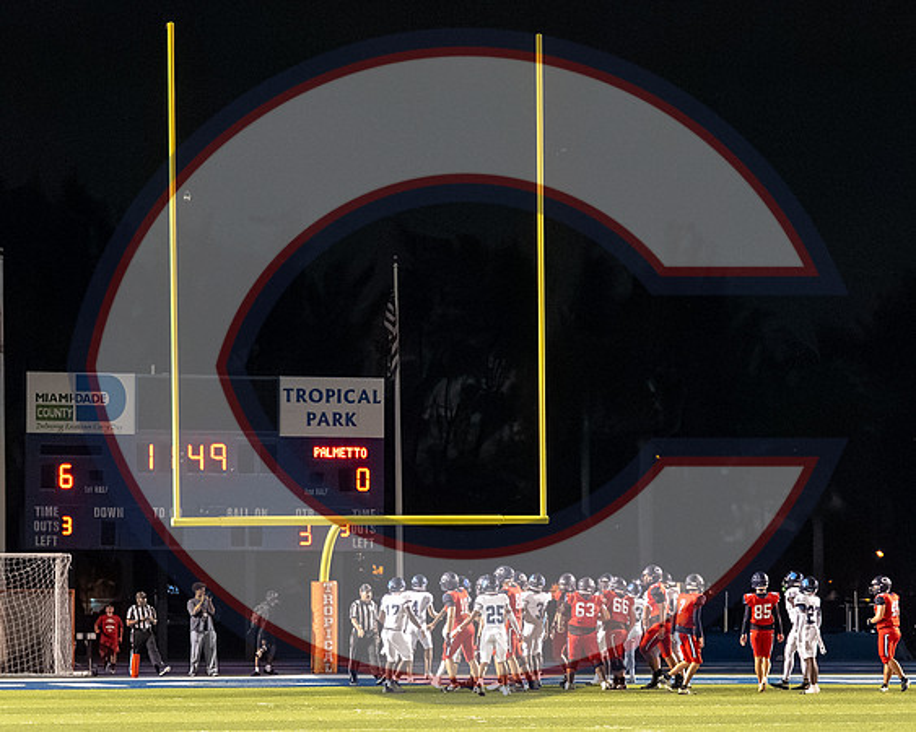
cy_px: 440
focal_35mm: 170
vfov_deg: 9.1
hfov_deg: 11.3
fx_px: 4615
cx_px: 489
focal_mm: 88
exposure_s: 1/1600
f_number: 2.8
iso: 25600
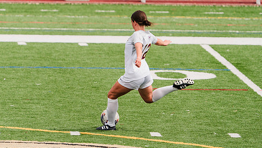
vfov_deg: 1.7
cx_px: 96
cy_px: 83
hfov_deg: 3.0
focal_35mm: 716
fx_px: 4977
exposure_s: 1/1600
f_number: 6.3
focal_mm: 441
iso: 400
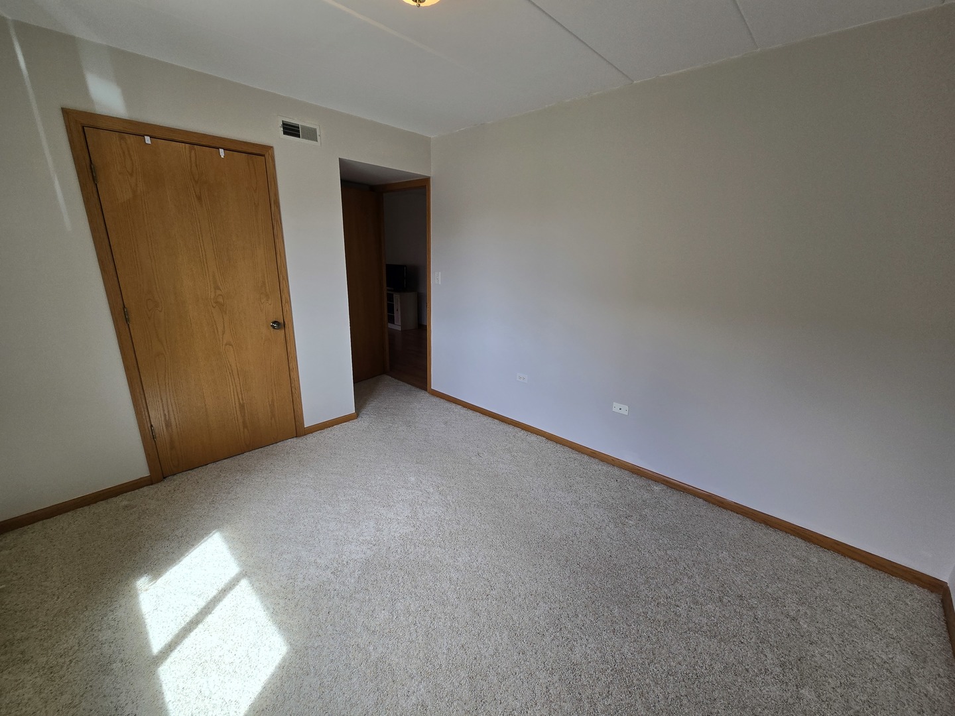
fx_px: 359
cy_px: 358
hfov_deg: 106.2
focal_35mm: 13
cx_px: 478
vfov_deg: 89.9
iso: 50
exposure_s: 1/165
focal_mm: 2.2
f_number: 2.2
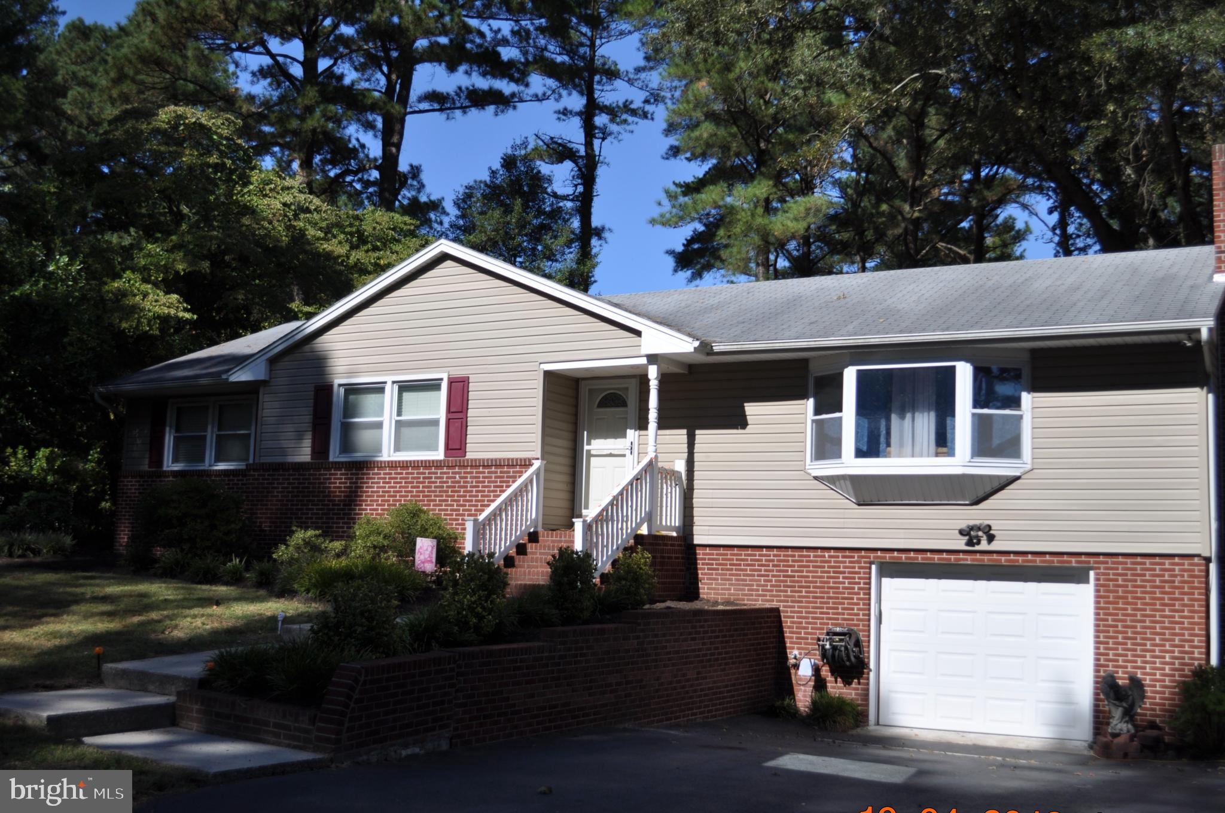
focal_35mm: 36
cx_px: 612
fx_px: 1223
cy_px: 406
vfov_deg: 36.8
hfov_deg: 53.2
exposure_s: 1/2500
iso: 200
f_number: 4
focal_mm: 24
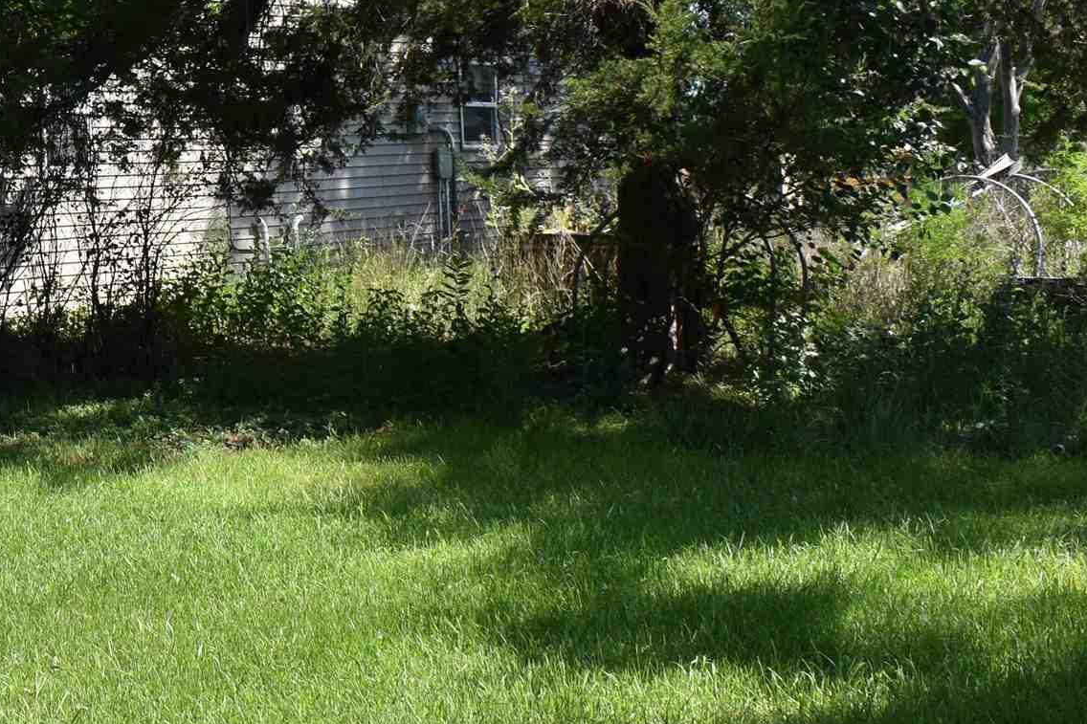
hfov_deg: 26.3
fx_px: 2204
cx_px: 9
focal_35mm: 73
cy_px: 197
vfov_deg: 18.6
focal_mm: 18
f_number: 8
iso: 200
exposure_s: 1/250
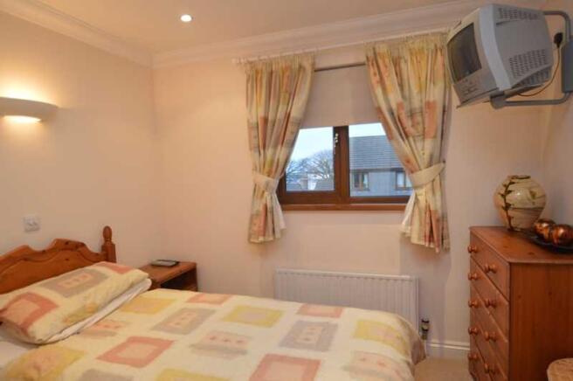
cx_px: 286
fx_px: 310
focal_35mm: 20
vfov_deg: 63.1
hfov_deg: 85.5
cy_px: 190
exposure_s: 1/60
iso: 450
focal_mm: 13
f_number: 3.8
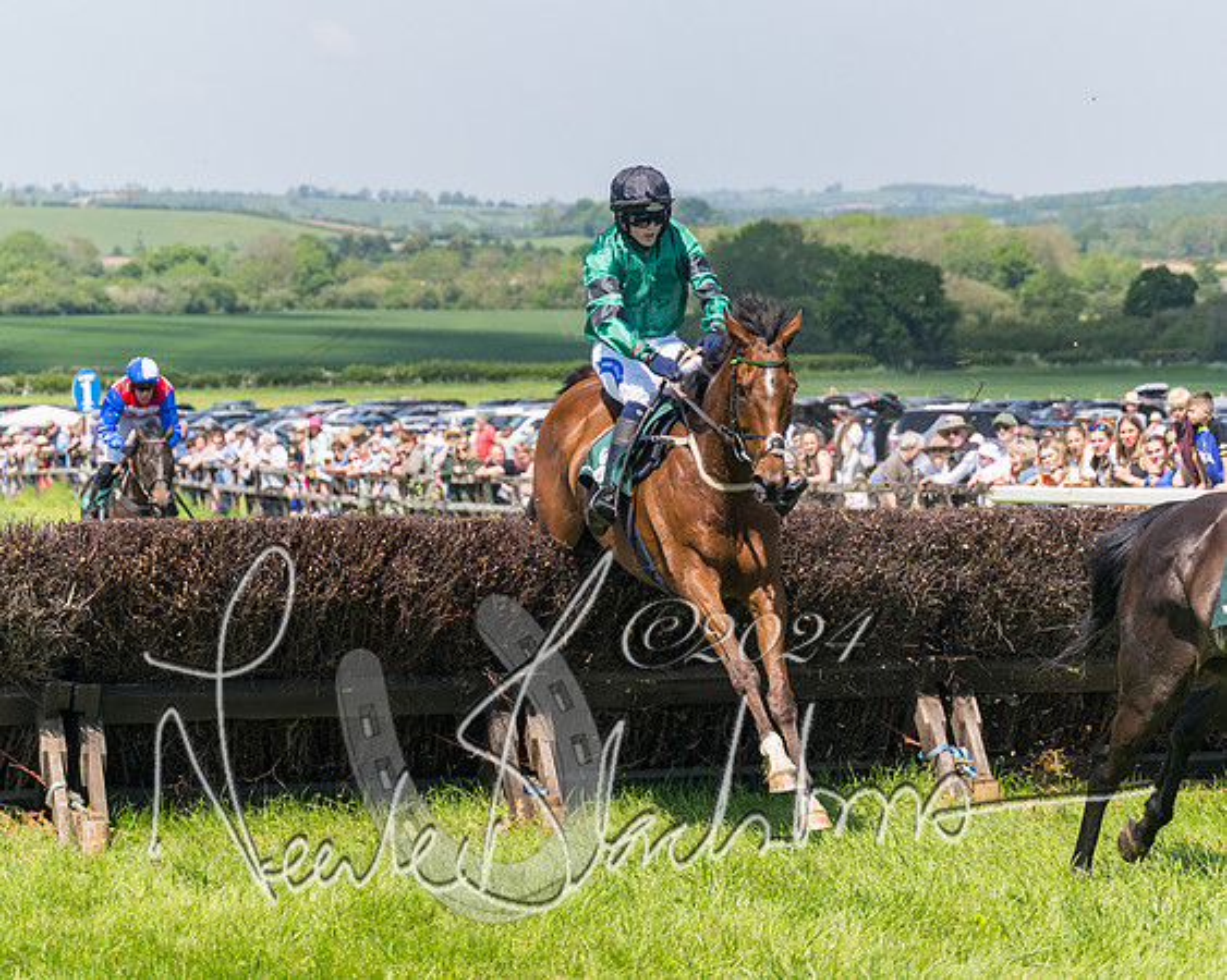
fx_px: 4813
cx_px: 682
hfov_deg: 14.5
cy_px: 484
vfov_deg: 11.6
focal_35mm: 133
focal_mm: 98
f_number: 5
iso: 400
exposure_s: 1/1600
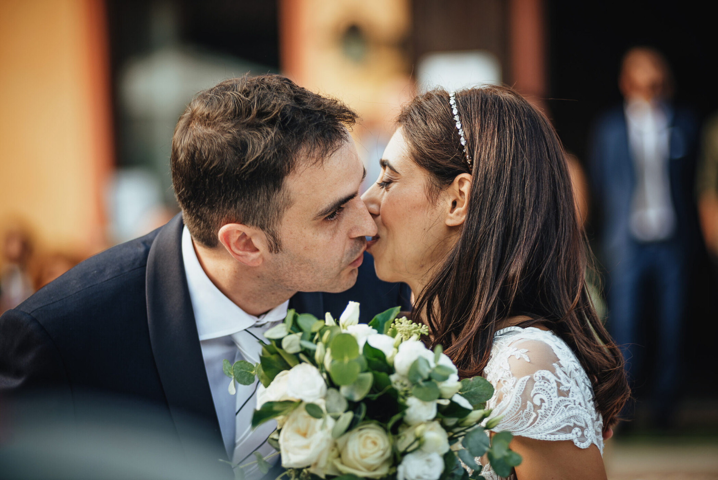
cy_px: 240
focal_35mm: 125
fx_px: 2494
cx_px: 359
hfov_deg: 16.4
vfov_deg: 11.0
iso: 100
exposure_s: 1/250
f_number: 3.5
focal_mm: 125
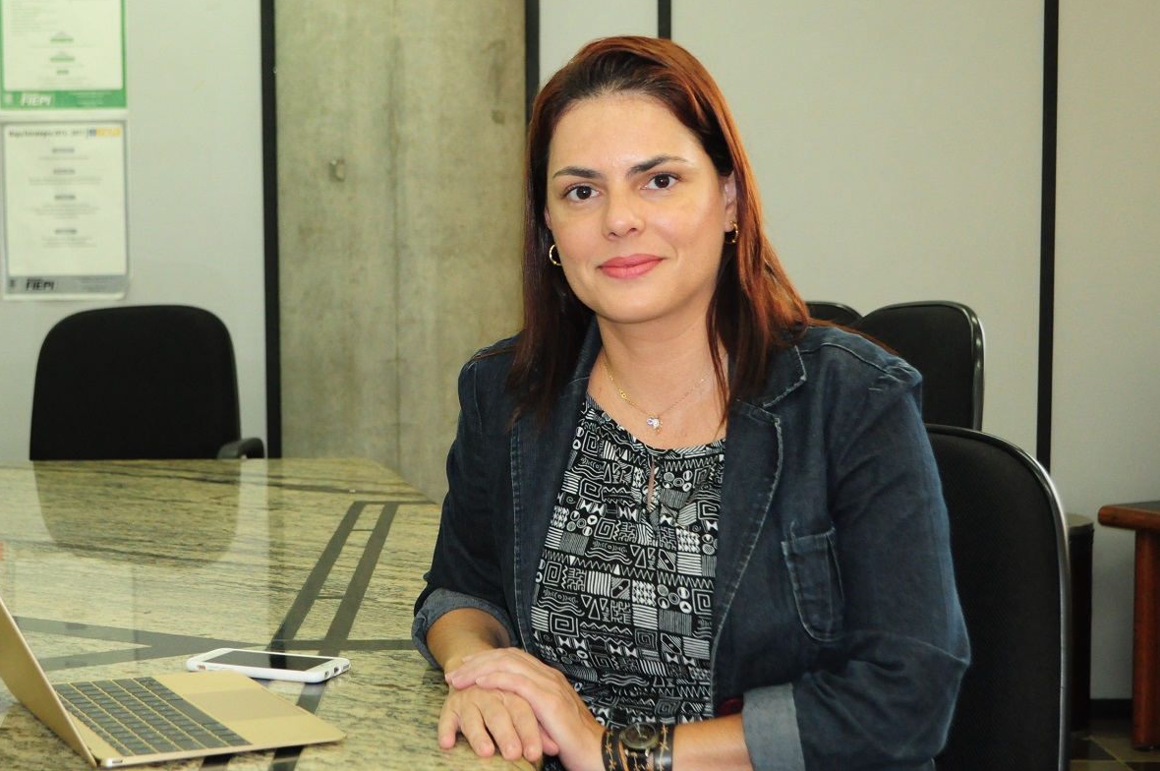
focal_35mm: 61
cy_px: 412
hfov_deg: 32.7
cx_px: 425
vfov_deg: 22.2
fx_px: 1963
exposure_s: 1/60
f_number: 4.8
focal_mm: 32
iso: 1250
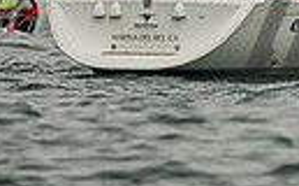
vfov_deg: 0.5
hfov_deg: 0.8
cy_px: -117
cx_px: 368
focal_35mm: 2510
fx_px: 20409
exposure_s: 1/4000
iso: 280
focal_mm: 400
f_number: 5.6
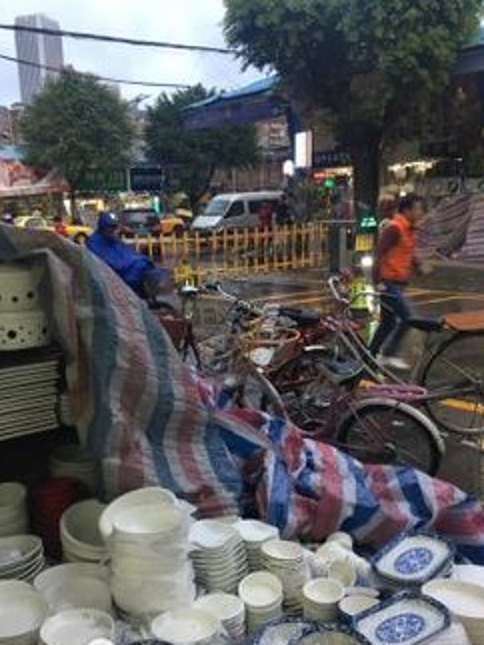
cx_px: 234
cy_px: 379
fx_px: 670
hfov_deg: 39.7
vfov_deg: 51.1
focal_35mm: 36
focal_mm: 4.15
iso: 80
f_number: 2.2
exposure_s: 1/33
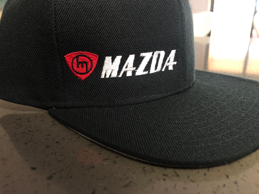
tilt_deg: -19.7
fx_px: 209
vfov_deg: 49.7
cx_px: 130
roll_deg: +1.4
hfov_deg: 63.4
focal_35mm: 28
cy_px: 97
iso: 80
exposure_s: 1/6
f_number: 1.8
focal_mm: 3.99
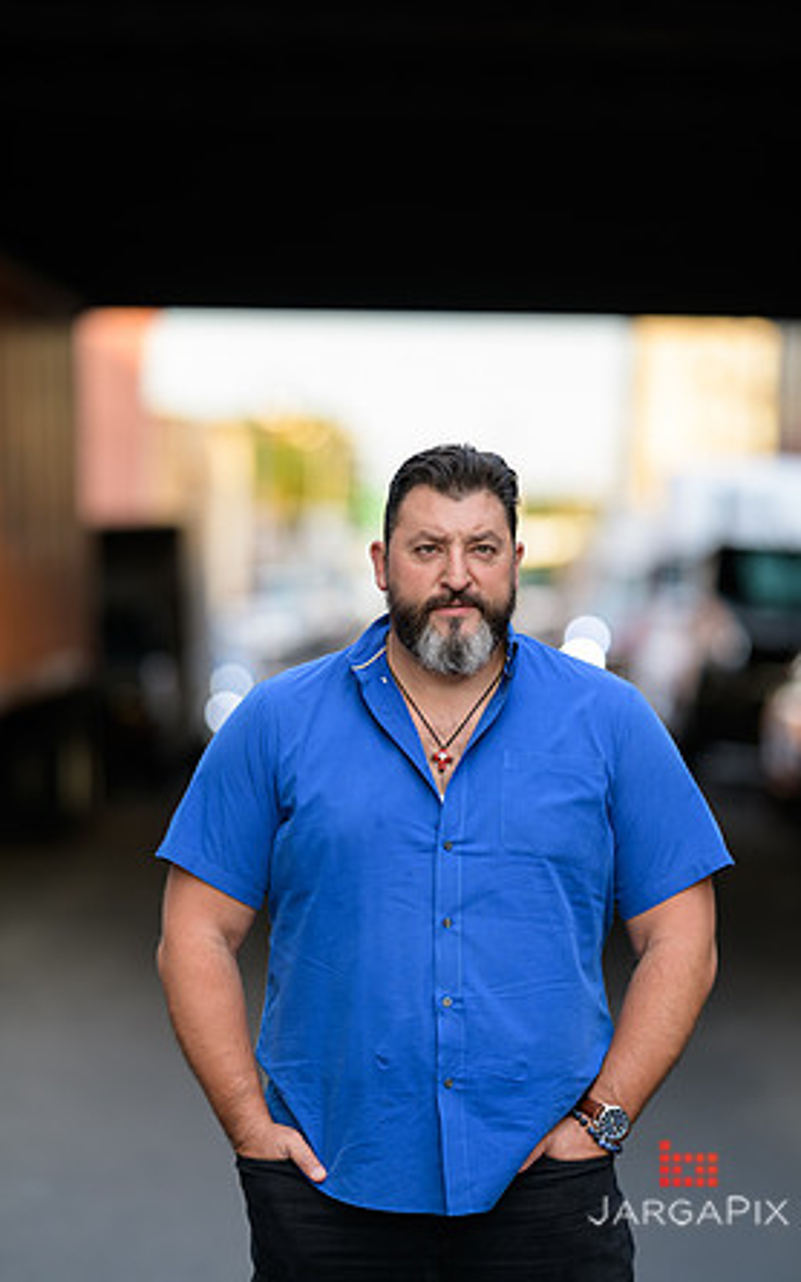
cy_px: 640
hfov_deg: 9.4
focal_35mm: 139
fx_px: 4857
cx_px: 429
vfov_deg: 15.0
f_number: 2
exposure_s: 1/320
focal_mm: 135
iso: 200
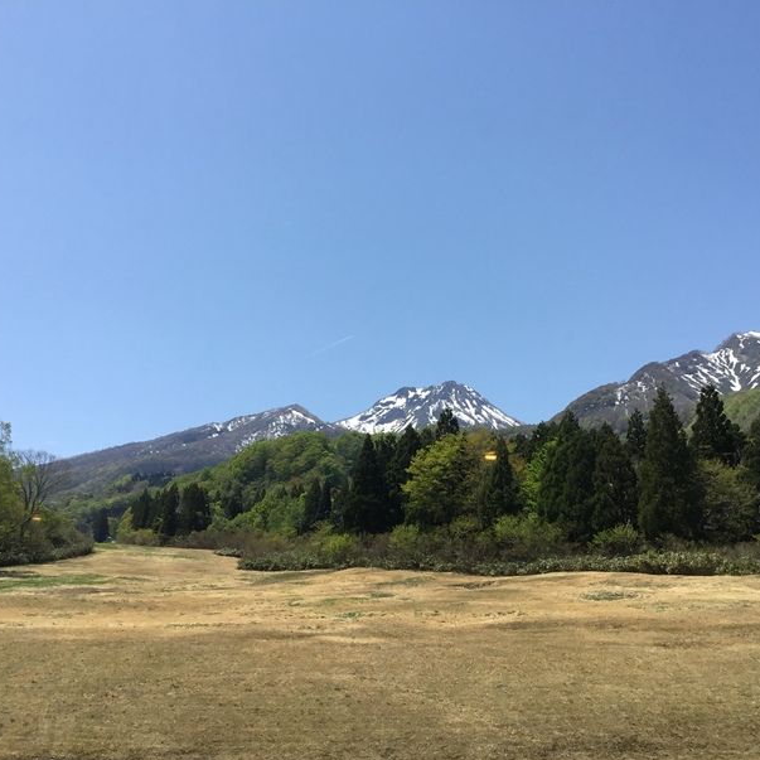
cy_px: 383
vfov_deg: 44.9
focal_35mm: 37
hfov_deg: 44.9
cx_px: 415
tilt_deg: +18.6
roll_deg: +0.3
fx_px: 919
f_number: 2.4
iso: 25
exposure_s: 1/1164
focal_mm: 3.3
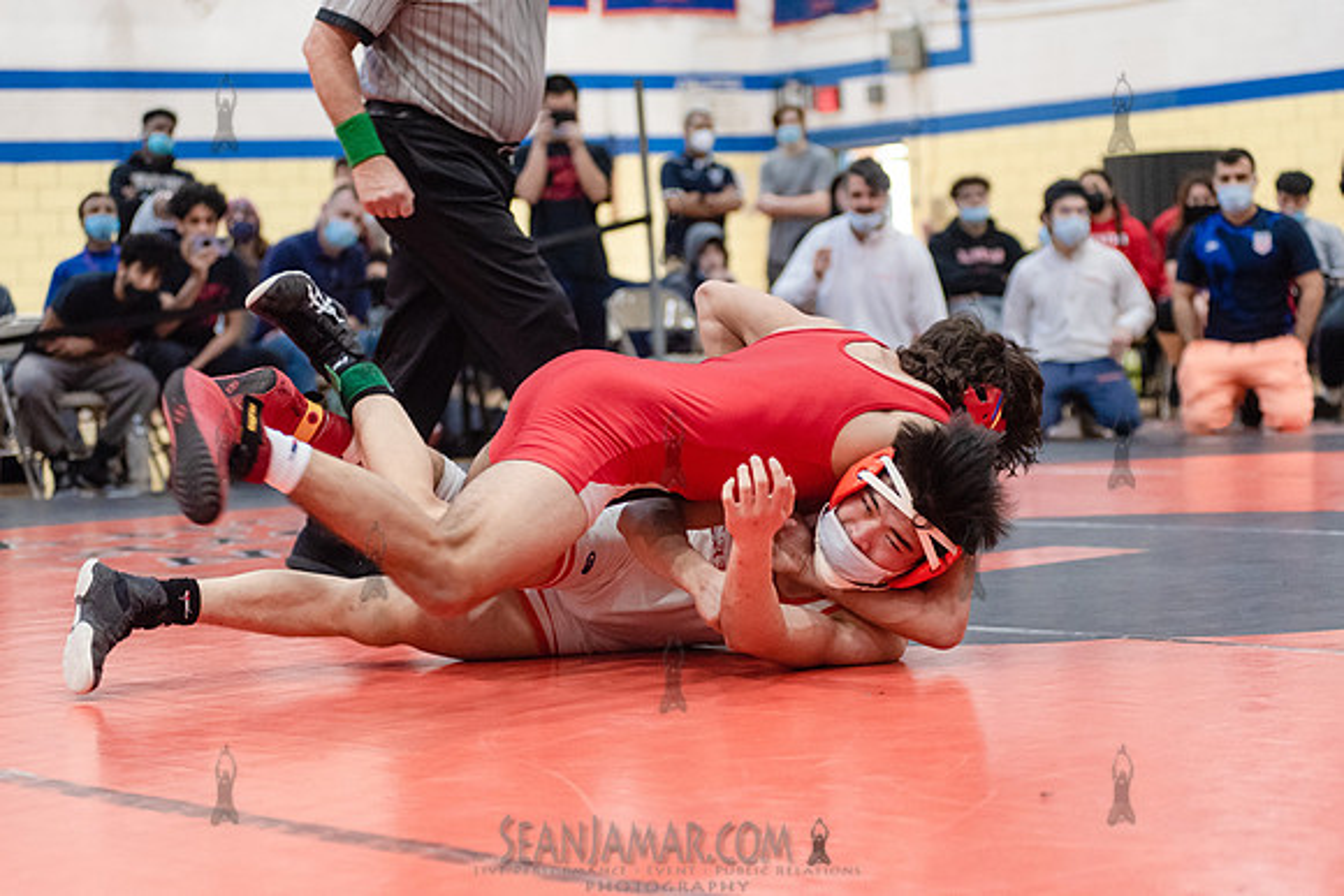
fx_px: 2987
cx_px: 672
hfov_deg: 25.4
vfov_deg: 17.1
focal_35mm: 80
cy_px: 448
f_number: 3.5
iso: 4000
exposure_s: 1/400
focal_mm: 80
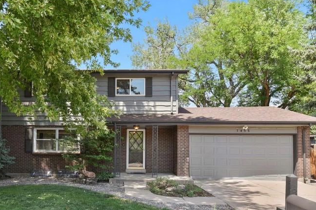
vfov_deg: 46.9
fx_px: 237
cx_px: 121
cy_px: 144
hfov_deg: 66.5
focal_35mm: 27
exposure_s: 1/20
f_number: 8
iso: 160
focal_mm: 17
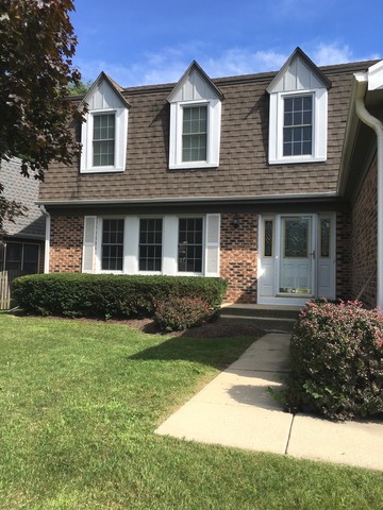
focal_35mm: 29
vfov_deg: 61.7
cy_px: 255
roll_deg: -1.1
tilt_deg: +3.4
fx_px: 428
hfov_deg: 48.2
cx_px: 192
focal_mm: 4.15
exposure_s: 1/1202
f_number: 2.2
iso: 25
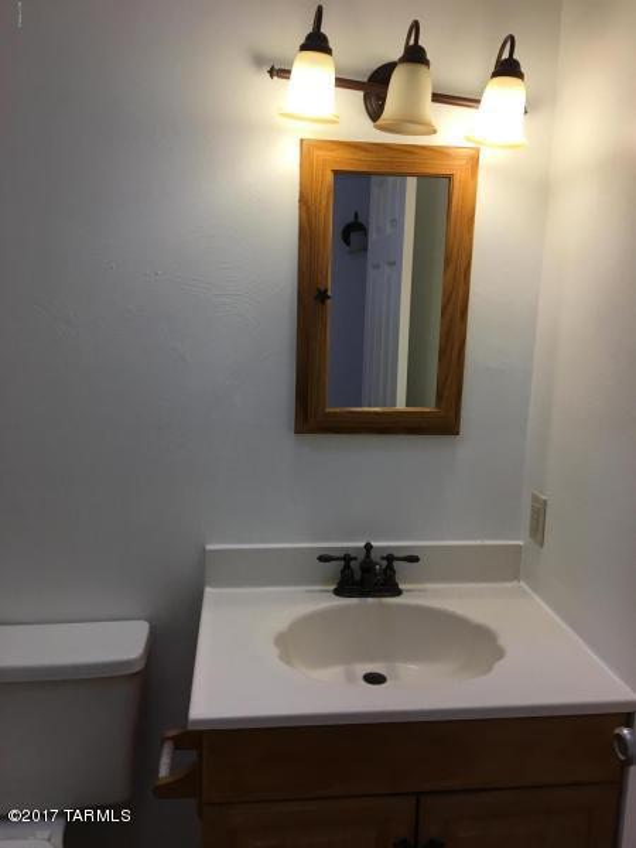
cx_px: 318
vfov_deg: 61.7
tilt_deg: -9.5
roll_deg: -0.7
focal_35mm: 29
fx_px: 710
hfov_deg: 48.2
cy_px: 424
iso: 32
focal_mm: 4.15
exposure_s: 1/40
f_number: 2.2
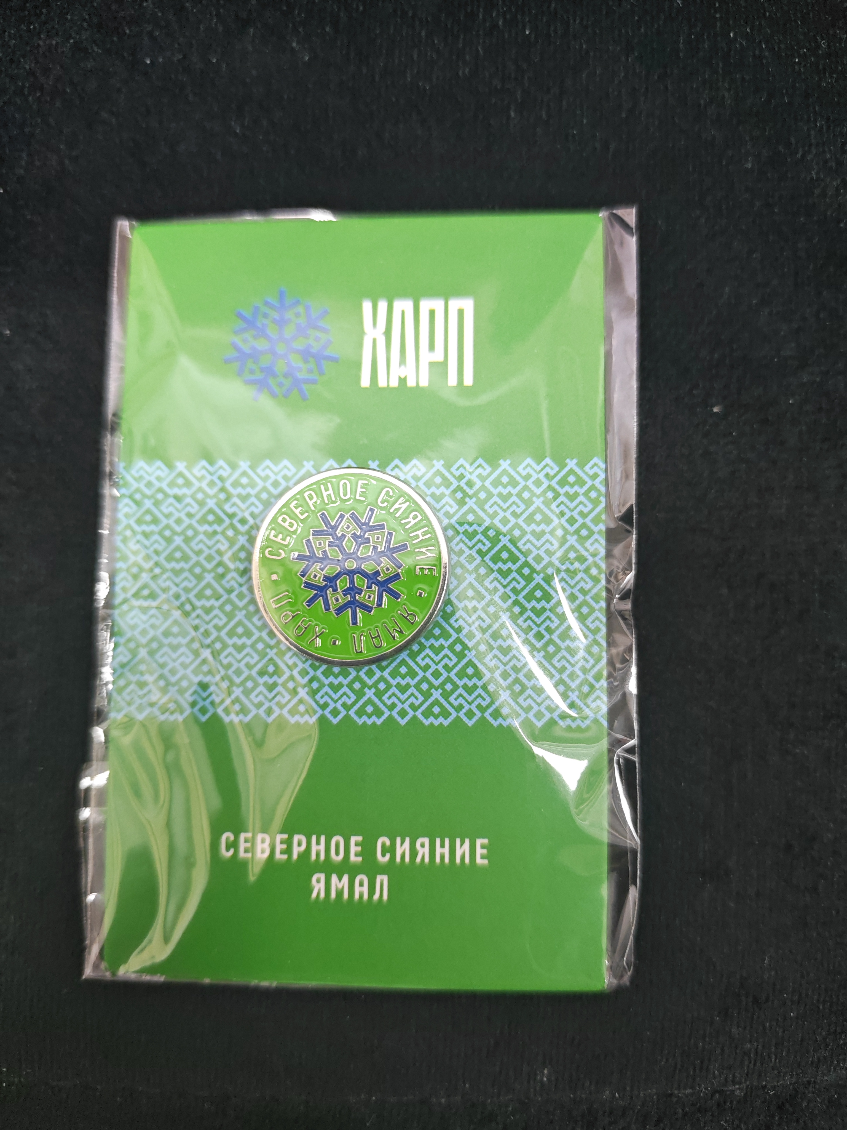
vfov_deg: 71.6
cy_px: 565
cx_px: 424
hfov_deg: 56.8
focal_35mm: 24
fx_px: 783
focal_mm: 6.12
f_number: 1.9
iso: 1000
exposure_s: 1/50
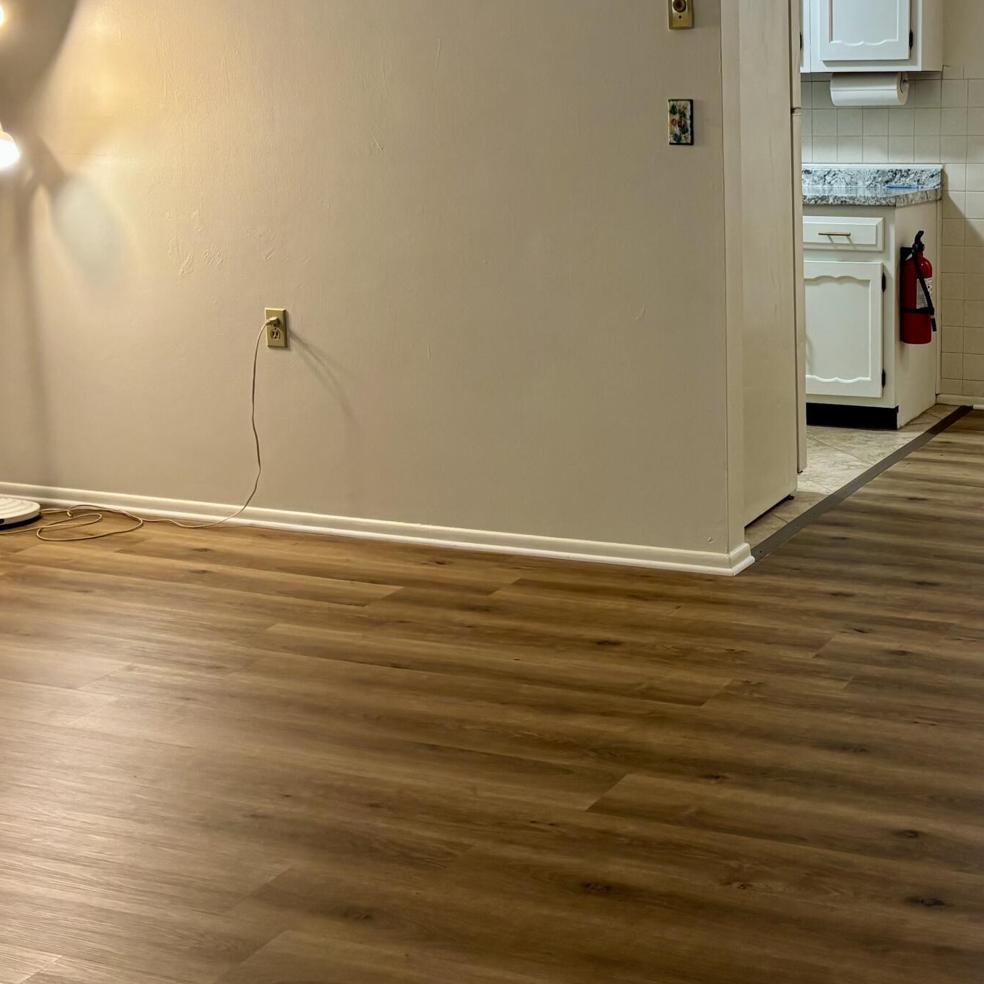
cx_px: 820
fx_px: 1640
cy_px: 377
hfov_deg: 32.3
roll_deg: -0.1
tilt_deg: -9.2
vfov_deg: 33.3
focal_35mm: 51
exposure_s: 1/60
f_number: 1.6
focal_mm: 5.96
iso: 160
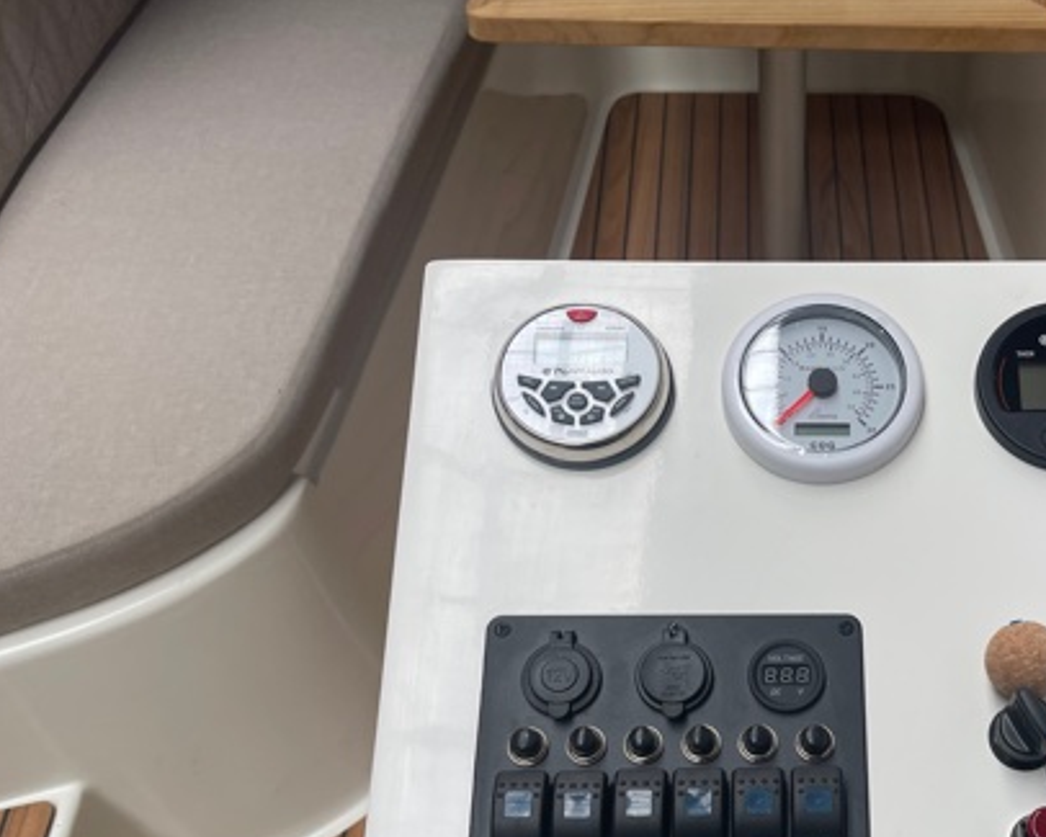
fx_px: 1239
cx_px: 791
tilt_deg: -53.5
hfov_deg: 44.2
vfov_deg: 36.7
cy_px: 603
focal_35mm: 40
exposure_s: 1/476
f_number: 1.6
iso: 32
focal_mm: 5.1
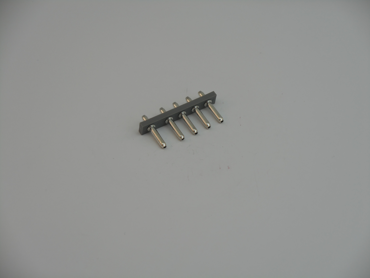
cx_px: 185
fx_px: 1090
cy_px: 139
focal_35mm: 102
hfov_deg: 19.3
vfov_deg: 14.5
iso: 80
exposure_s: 1/60
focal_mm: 18.2
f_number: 5.8
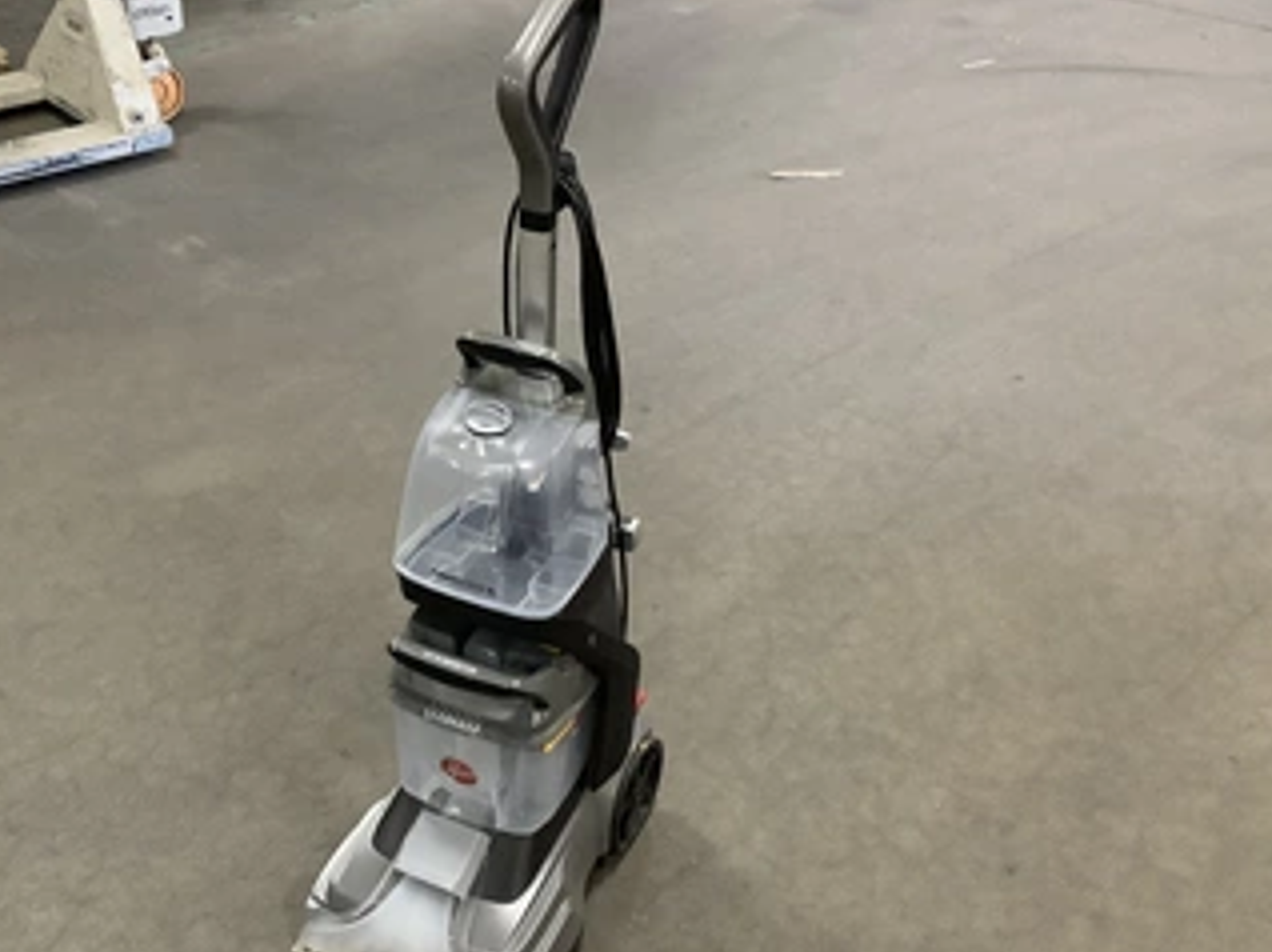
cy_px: 512
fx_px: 1432
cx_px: 520
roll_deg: -0.9
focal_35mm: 39
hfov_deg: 47.7
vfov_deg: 36.8
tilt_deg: -34.2
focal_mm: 3.3
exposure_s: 1/40
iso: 400
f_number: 2.4
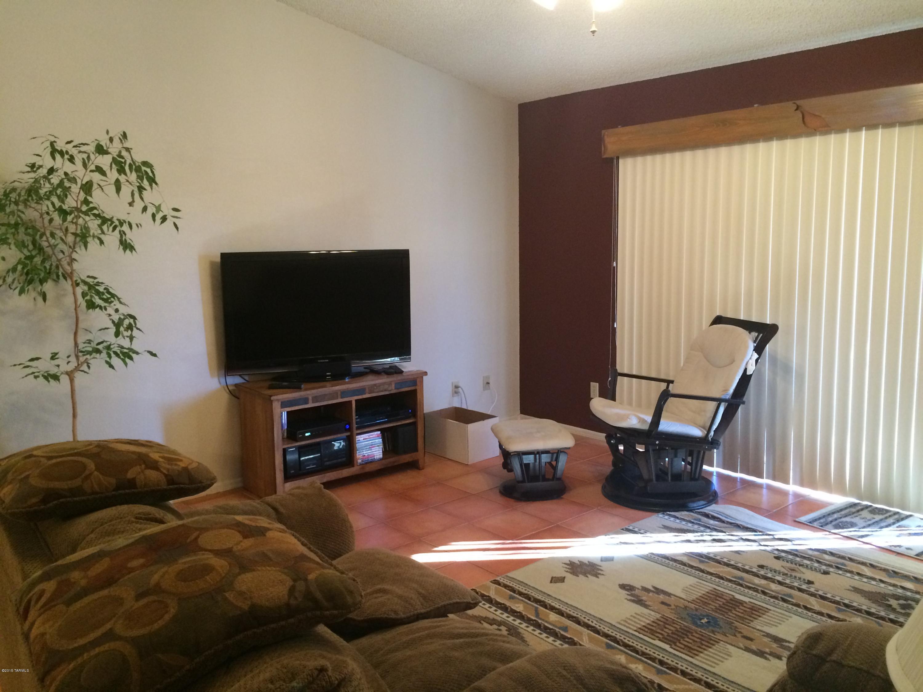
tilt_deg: -8.2
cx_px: 462
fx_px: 773
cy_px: 346
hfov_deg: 61.7
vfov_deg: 48.2
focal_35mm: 29
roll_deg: +2.3
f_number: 2.2
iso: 250
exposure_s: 1/30
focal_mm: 4.15
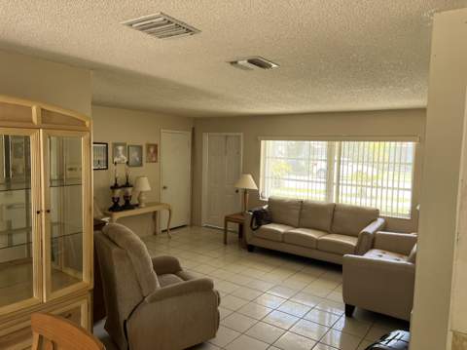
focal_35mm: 26
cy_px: 175
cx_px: 234
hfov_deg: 67.4
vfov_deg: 53.0
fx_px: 350
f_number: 1.5
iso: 64
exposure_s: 1/139
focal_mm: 5.7
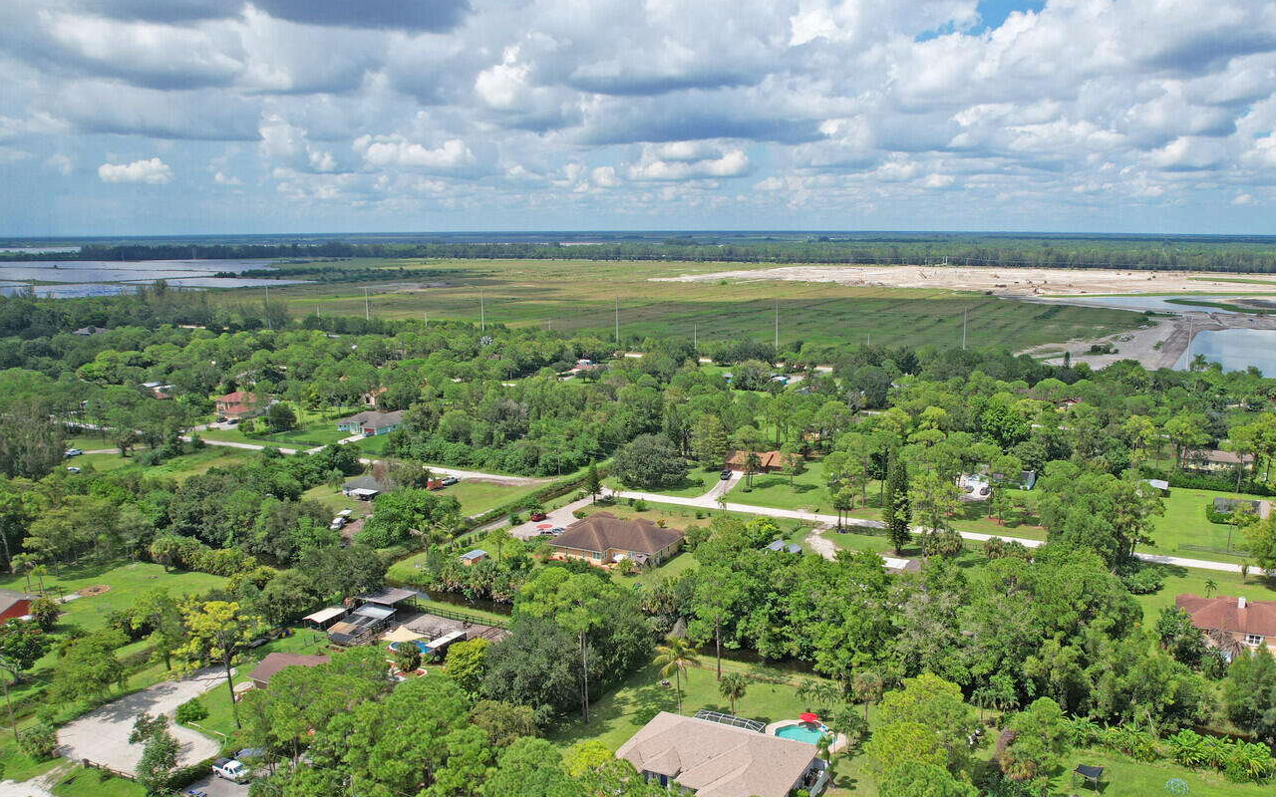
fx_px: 974
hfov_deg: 66.2
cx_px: 716
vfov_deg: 44.3
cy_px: 484
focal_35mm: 28
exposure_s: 1/2500
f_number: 2.8
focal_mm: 8.38
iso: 120
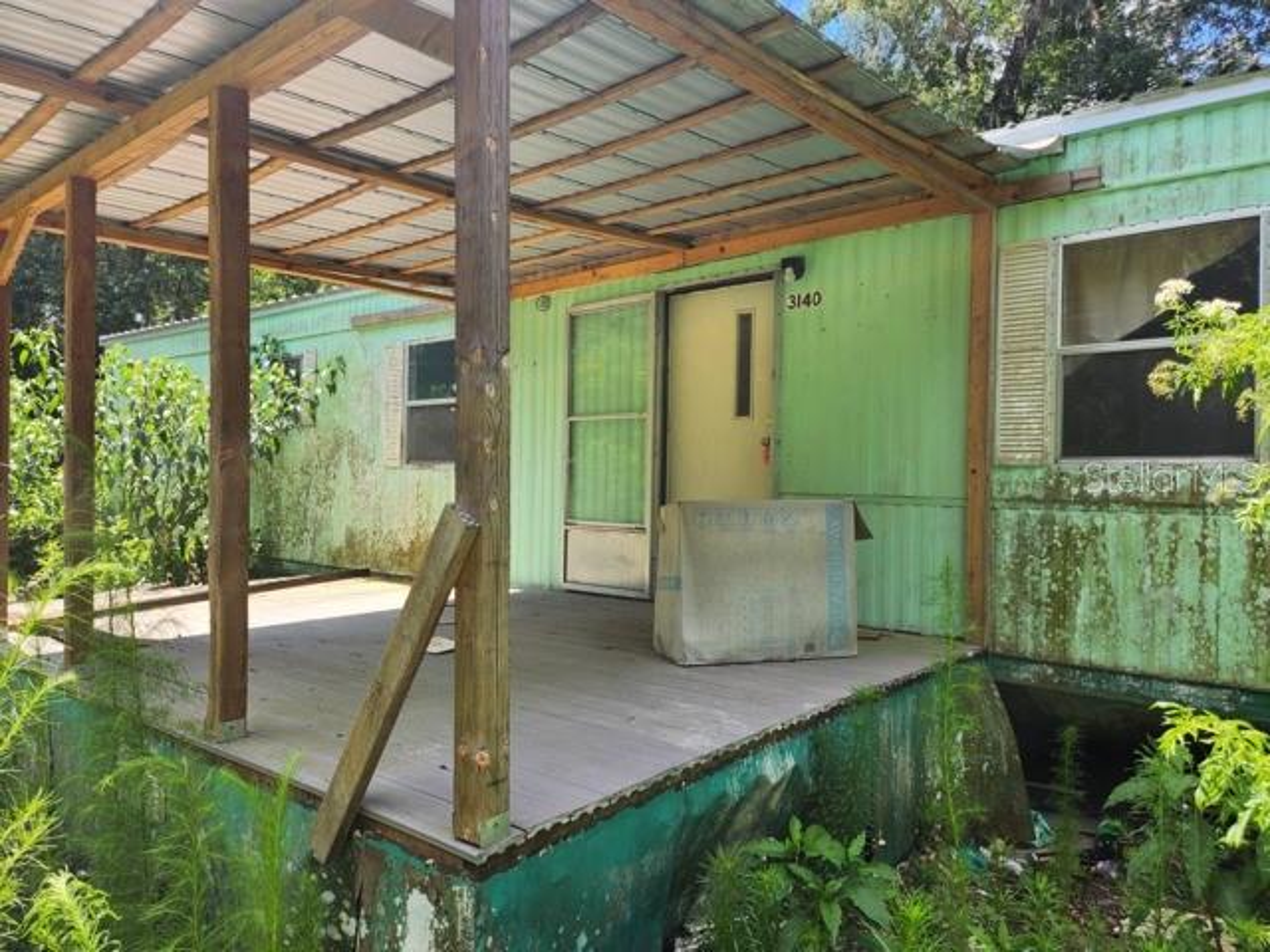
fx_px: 881
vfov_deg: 56.8
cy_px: 476
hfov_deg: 71.6
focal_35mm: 24
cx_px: 635
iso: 50
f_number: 1.8
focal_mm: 5
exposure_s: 1/854
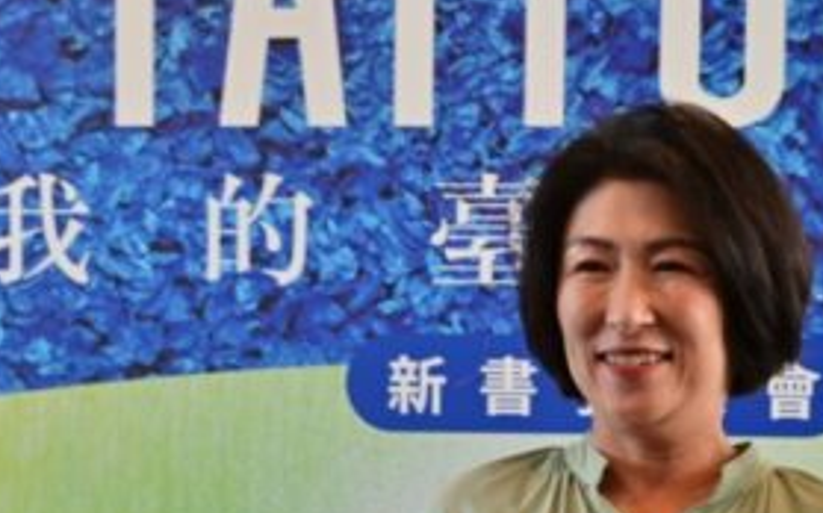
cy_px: 632
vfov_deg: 16.7
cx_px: 708
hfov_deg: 26.9
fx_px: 1669
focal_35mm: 74
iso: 125
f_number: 4.2
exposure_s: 1/40
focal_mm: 25.5
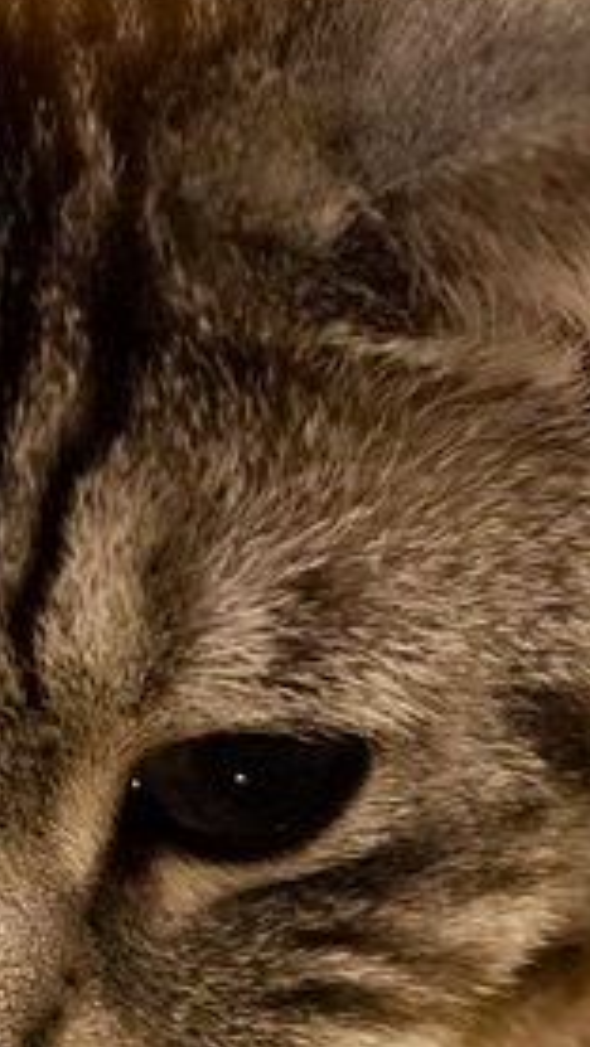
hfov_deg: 7.4
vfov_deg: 12.3
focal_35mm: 164
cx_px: -26
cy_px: 1693
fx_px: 4557
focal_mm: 40
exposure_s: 1/160
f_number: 3.2
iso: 8000
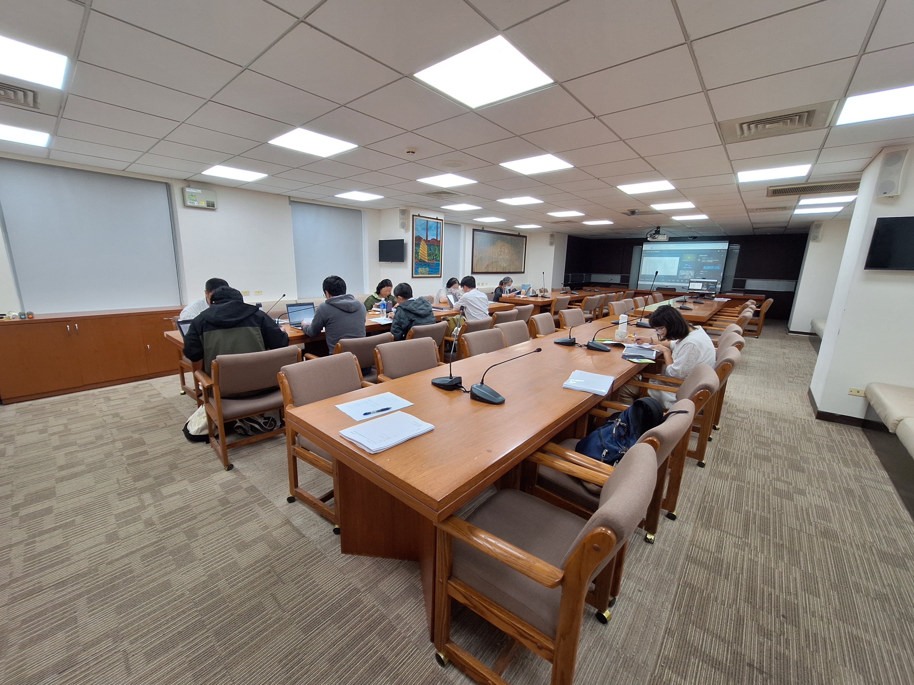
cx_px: 457
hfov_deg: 106.2
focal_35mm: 13
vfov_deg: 89.9
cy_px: 342
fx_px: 343
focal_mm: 1.74
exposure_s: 1/60
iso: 50
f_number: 2.2
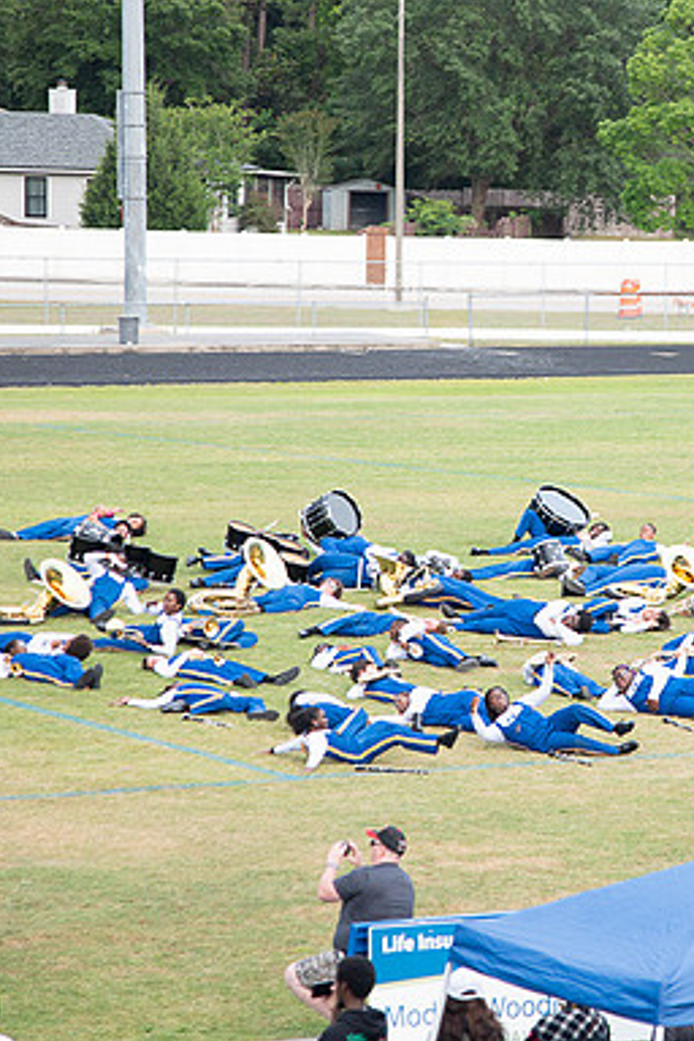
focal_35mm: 191
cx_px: 590
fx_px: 5523
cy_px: 451
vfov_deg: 10.8
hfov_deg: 7.2
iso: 100
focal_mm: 110
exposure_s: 1/200
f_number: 4
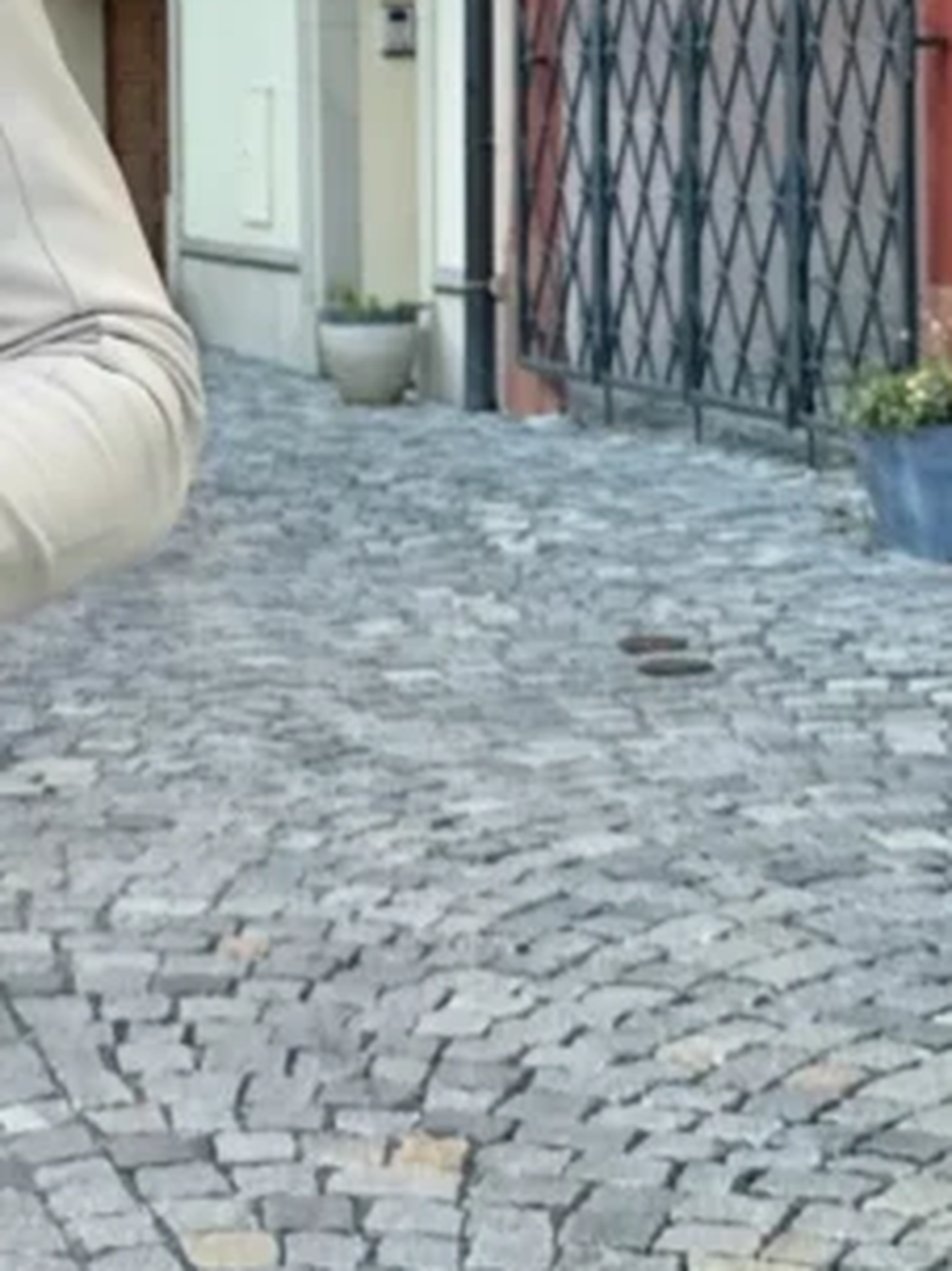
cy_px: 88
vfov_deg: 20.2
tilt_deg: +4.0
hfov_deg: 14.5
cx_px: -495
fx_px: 3486
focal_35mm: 95
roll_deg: +1.5
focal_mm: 6.76
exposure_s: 1/612
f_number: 1.78
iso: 100
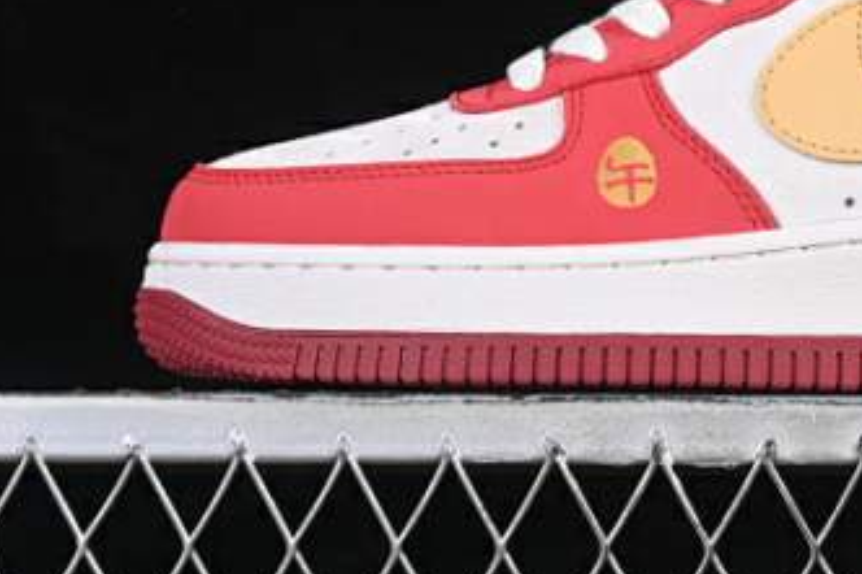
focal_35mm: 165
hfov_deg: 12.3
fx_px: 3949
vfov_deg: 8.3
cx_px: 807
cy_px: -5
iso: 160
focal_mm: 50
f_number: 7.1
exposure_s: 1/60
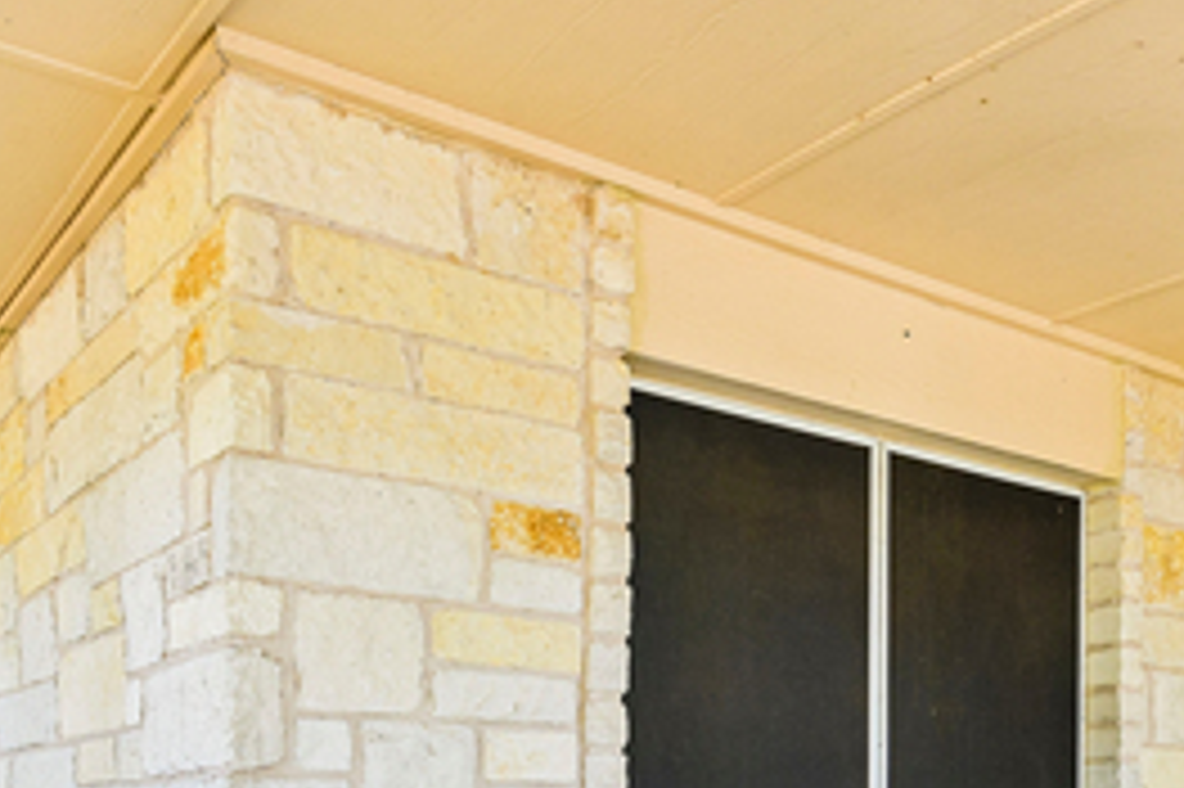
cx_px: 518
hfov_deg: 49.5
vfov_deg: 30.8
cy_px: 849
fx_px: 1282
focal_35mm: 39
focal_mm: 16
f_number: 8
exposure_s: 1/50
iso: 400
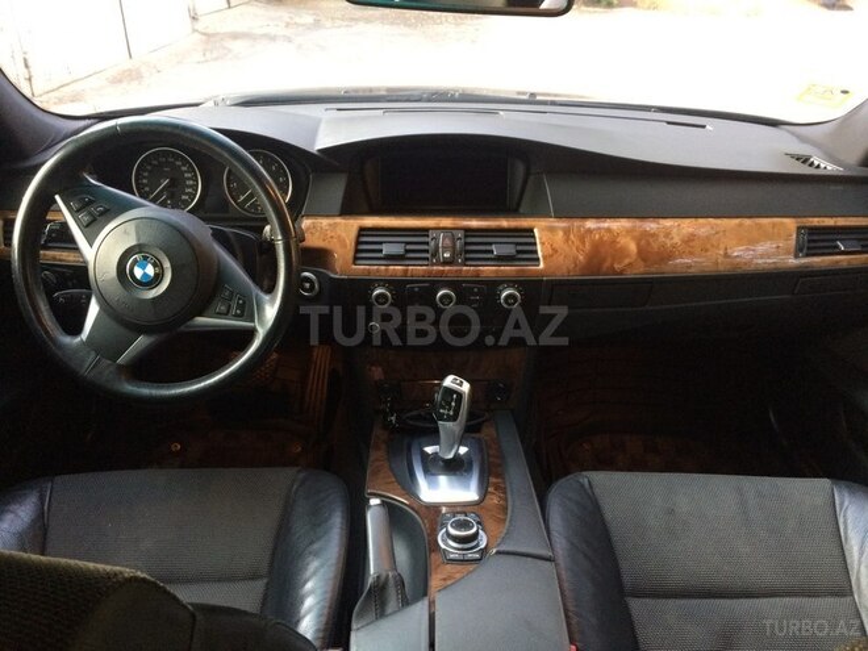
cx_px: 434
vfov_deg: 48.2
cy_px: 326
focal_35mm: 29
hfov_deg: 61.7
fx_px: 727
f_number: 2.2
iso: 200
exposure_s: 1/33
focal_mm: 4.15
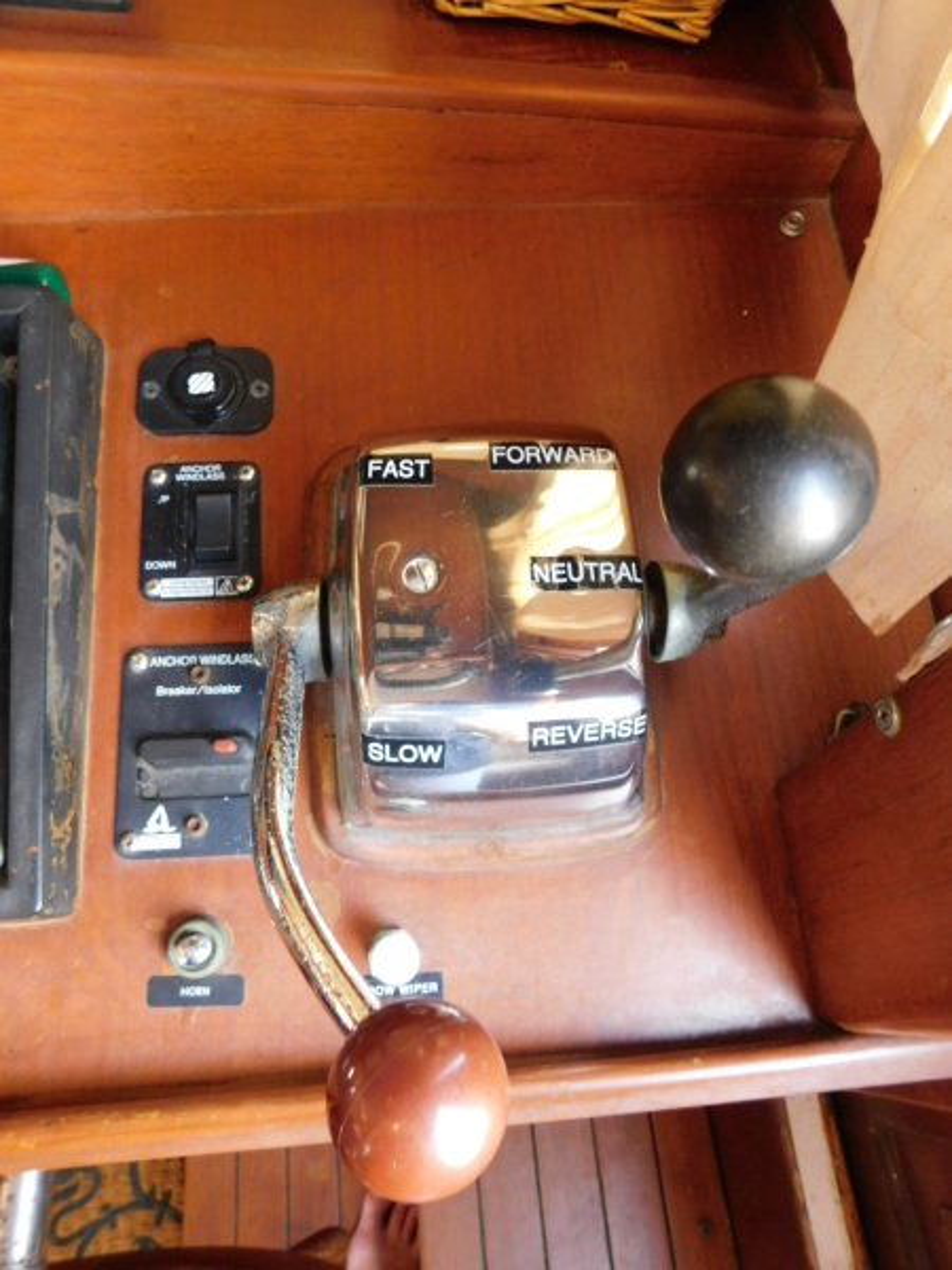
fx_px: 843
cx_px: 476
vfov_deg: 73.9
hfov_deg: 58.9
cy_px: 635
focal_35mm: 23
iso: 400
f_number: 3
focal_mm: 4
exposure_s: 1/15
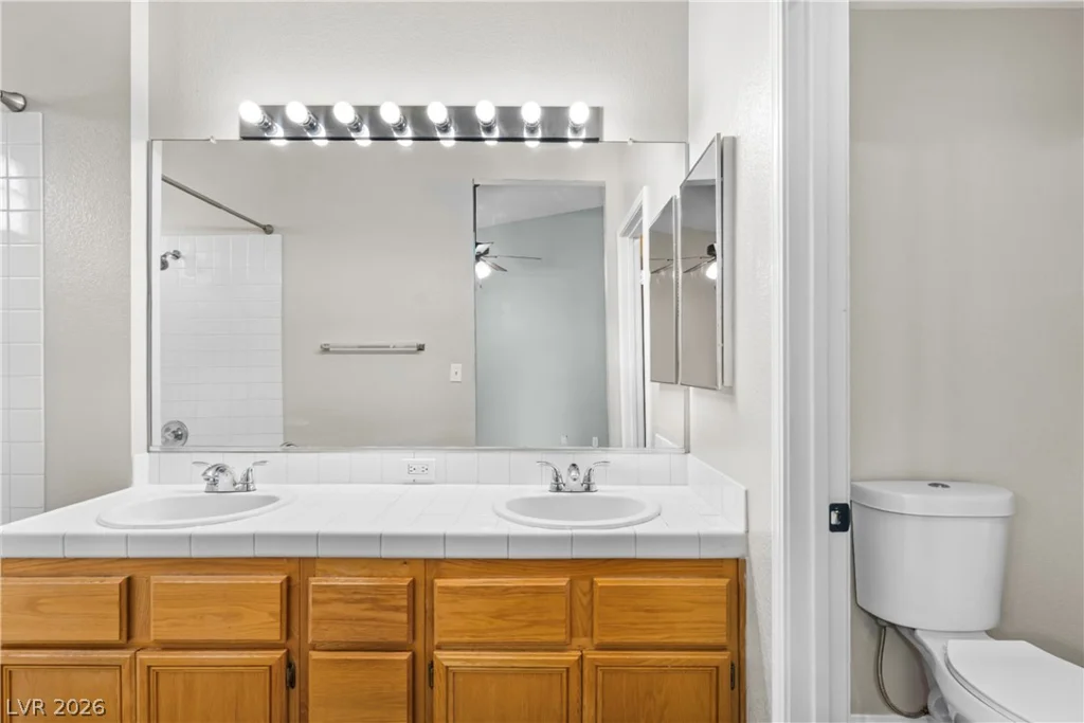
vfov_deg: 67.4
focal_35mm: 18
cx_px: 542
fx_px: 542
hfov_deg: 90.0
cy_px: 362
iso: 400
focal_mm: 18
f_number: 8
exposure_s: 1/1.25
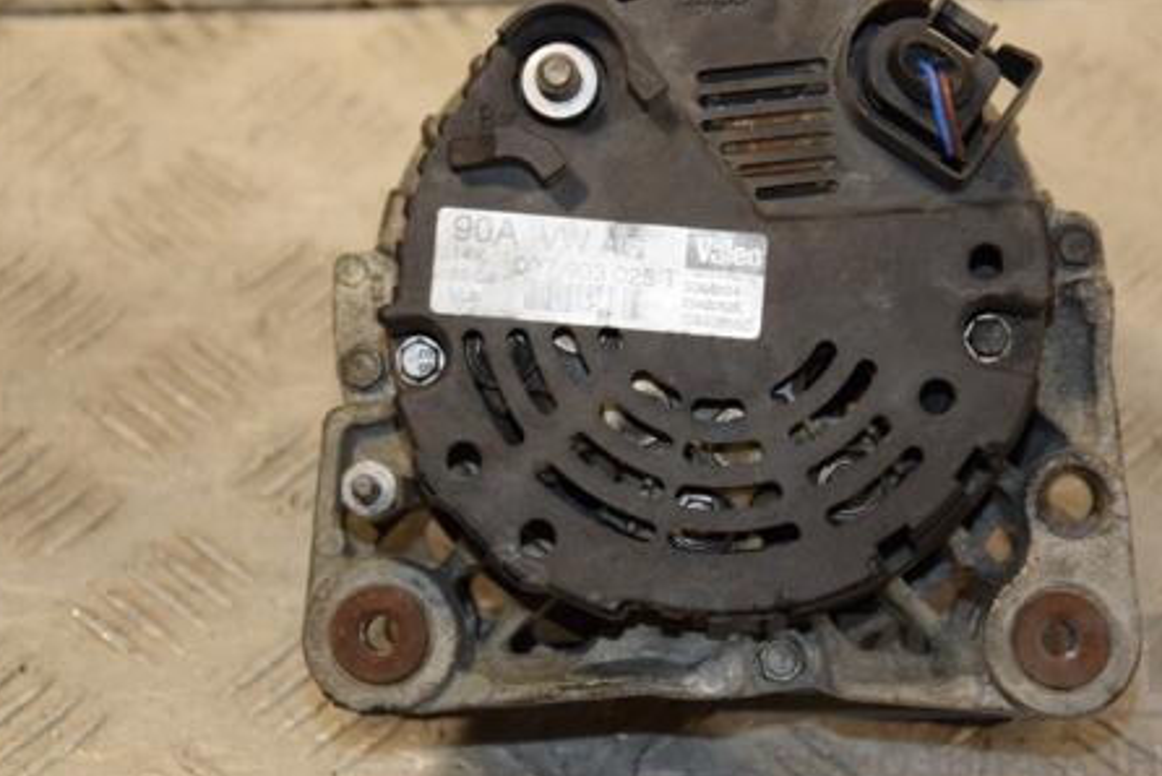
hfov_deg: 16.4
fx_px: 4037
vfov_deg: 11.0
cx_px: 659
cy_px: 307
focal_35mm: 125
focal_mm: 62
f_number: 5.3
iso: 800
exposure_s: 1/160
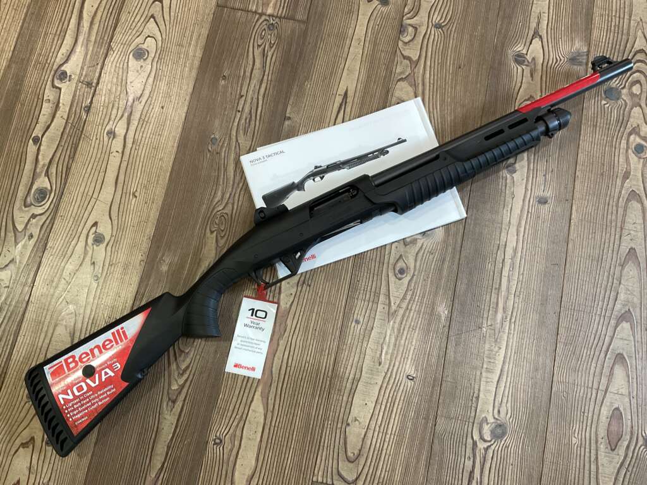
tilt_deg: -79.4
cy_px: 242
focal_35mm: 29
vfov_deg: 48.2
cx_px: 324
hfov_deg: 61.7
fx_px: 542
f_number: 1.8
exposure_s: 1/50
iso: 160
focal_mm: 3
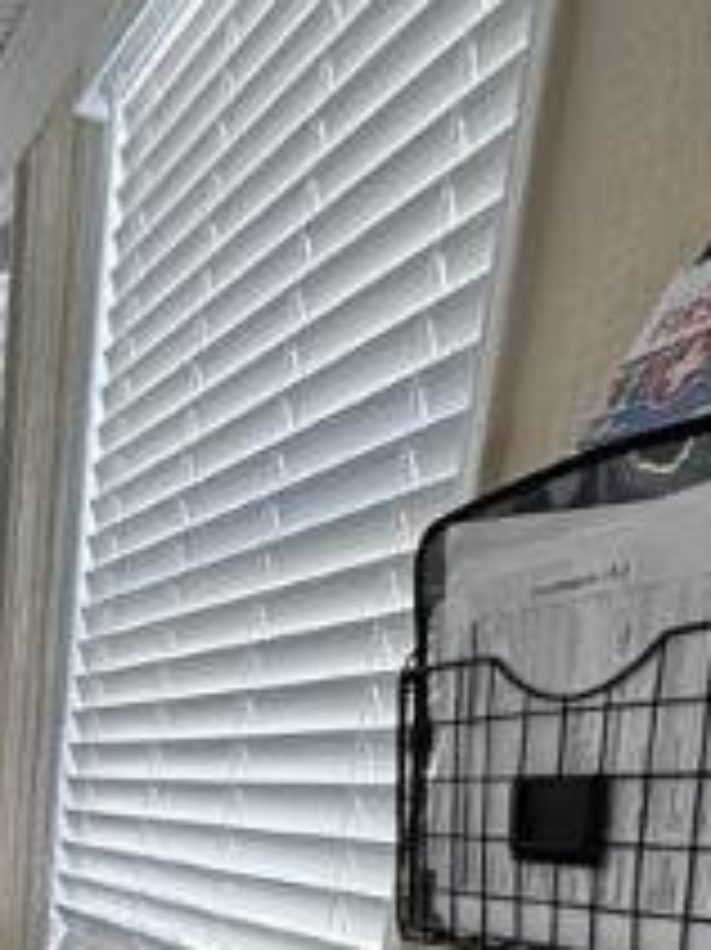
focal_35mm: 51
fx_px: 1398
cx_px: -328
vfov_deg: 30.2
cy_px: 1220
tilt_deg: -18.4
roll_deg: +0.3
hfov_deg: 23.4
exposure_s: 1/120
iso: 100
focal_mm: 2.22
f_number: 2.2
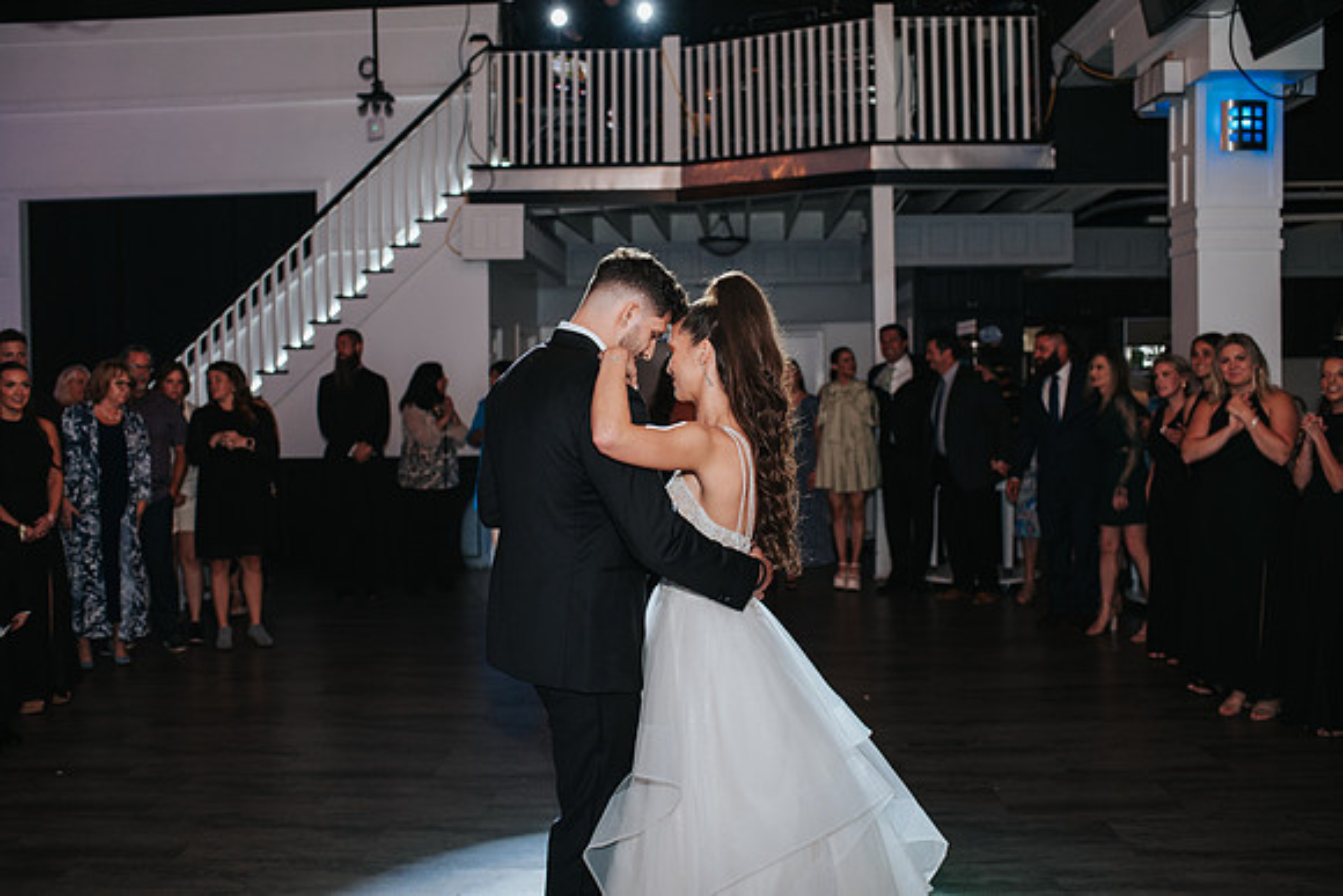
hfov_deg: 52.5
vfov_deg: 36.4
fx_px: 1362
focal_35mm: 37
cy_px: 429
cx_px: 643
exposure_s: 1/200
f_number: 2.8
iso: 1000
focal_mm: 35
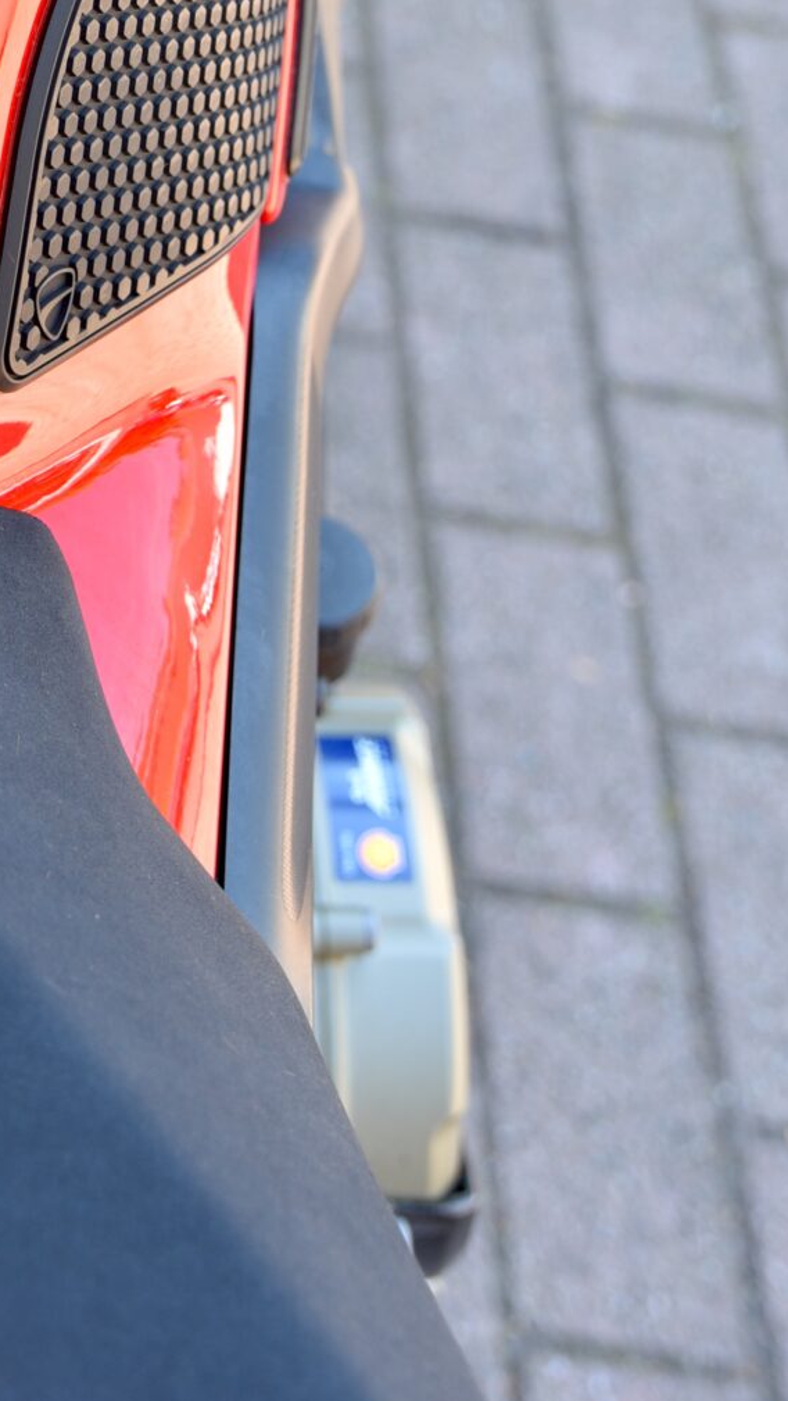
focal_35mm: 101
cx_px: -309
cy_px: -268
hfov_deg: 11.6
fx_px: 3750
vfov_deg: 19.9
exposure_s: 1/60
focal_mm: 38
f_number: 4
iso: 100
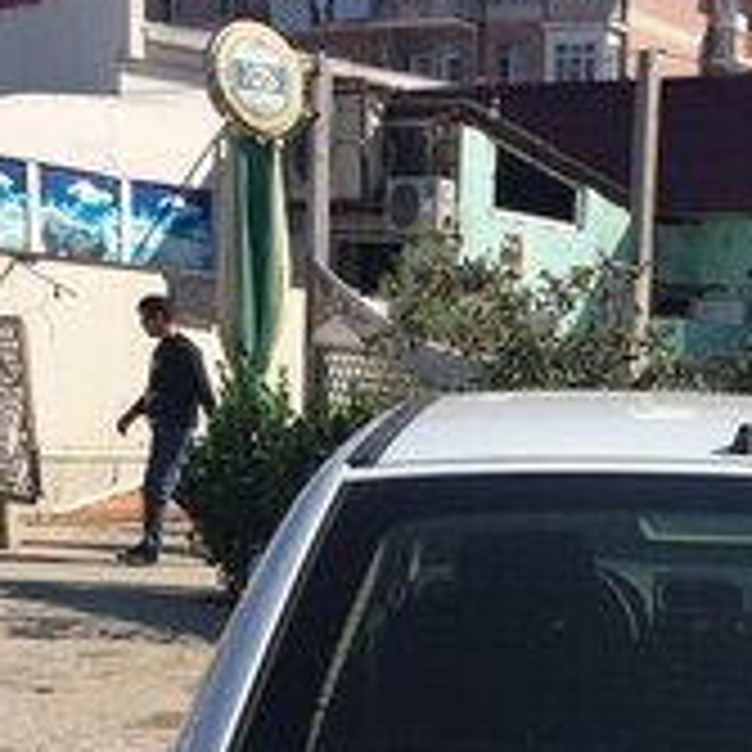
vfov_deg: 21.2
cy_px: 905
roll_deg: -2.7
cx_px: 752
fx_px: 1868
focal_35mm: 76
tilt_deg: -13.0
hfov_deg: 21.9
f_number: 2.2
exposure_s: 1/2326
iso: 32
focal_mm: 4.15
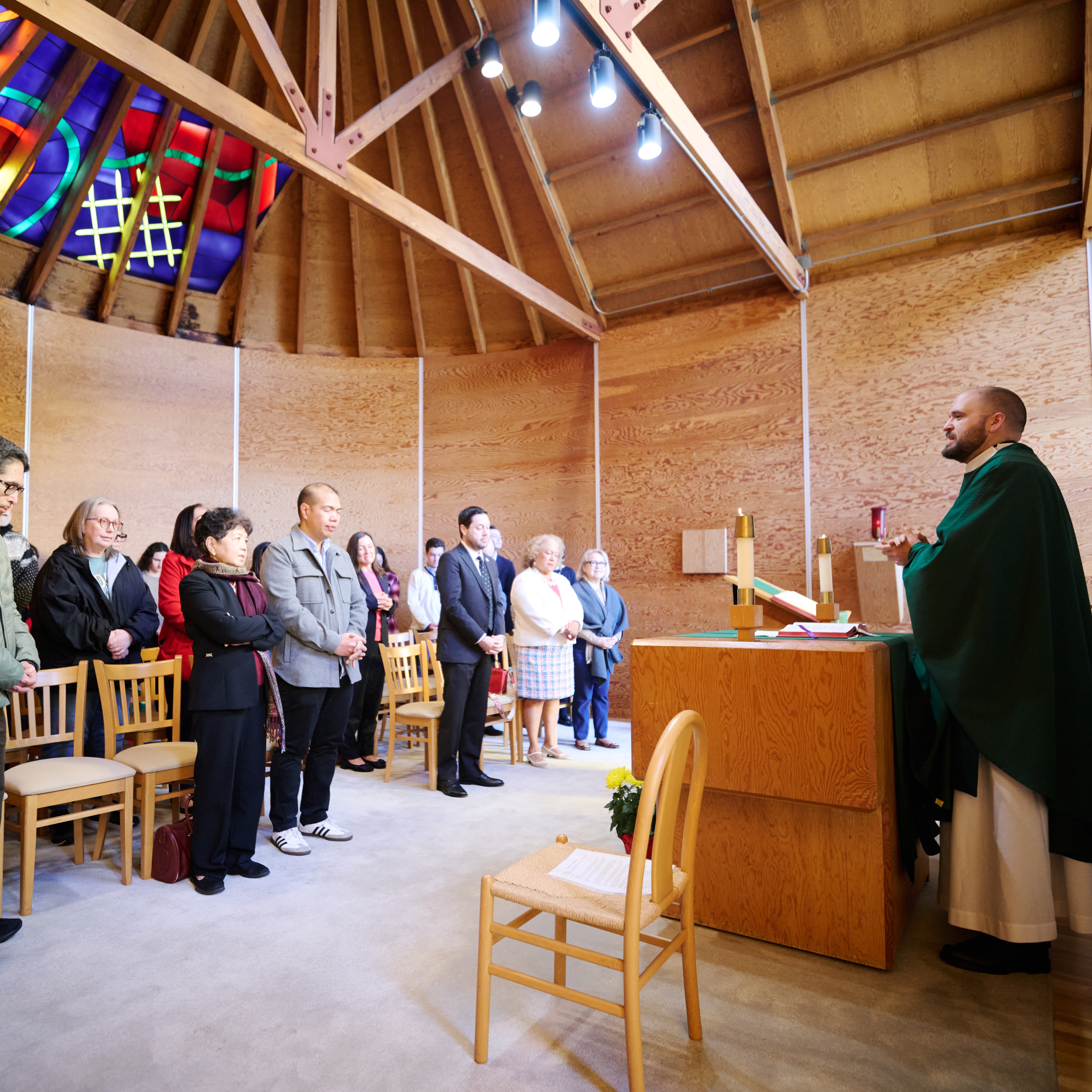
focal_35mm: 21
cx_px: 466
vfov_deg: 72.1
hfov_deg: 71.7
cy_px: 554
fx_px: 749
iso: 1600
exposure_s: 1/200
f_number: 1.8
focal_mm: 16
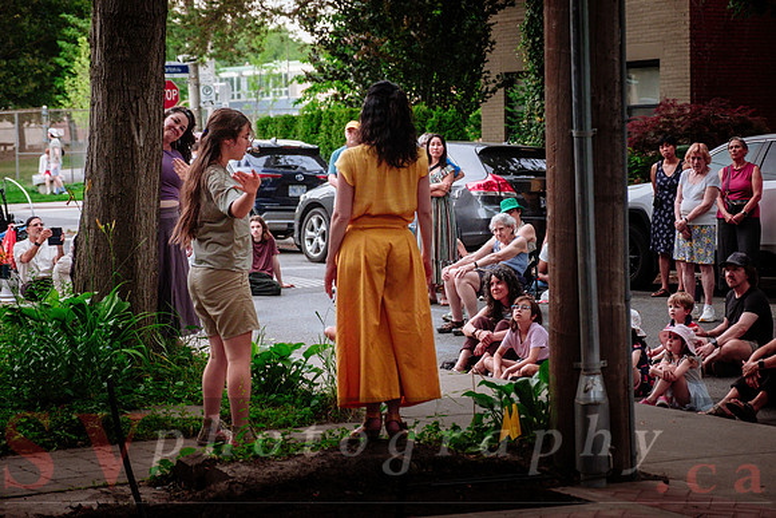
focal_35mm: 83
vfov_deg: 16.5
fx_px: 1789
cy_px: 259
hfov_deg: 24.5
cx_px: 388
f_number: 2.8
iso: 1600
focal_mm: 55
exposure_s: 1/320
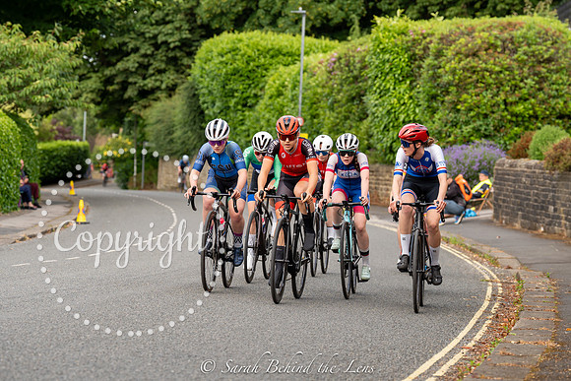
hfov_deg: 17.5
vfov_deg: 11.7
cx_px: 286
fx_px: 1856
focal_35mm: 117
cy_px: 190
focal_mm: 117
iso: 400
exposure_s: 1/640
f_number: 4.5
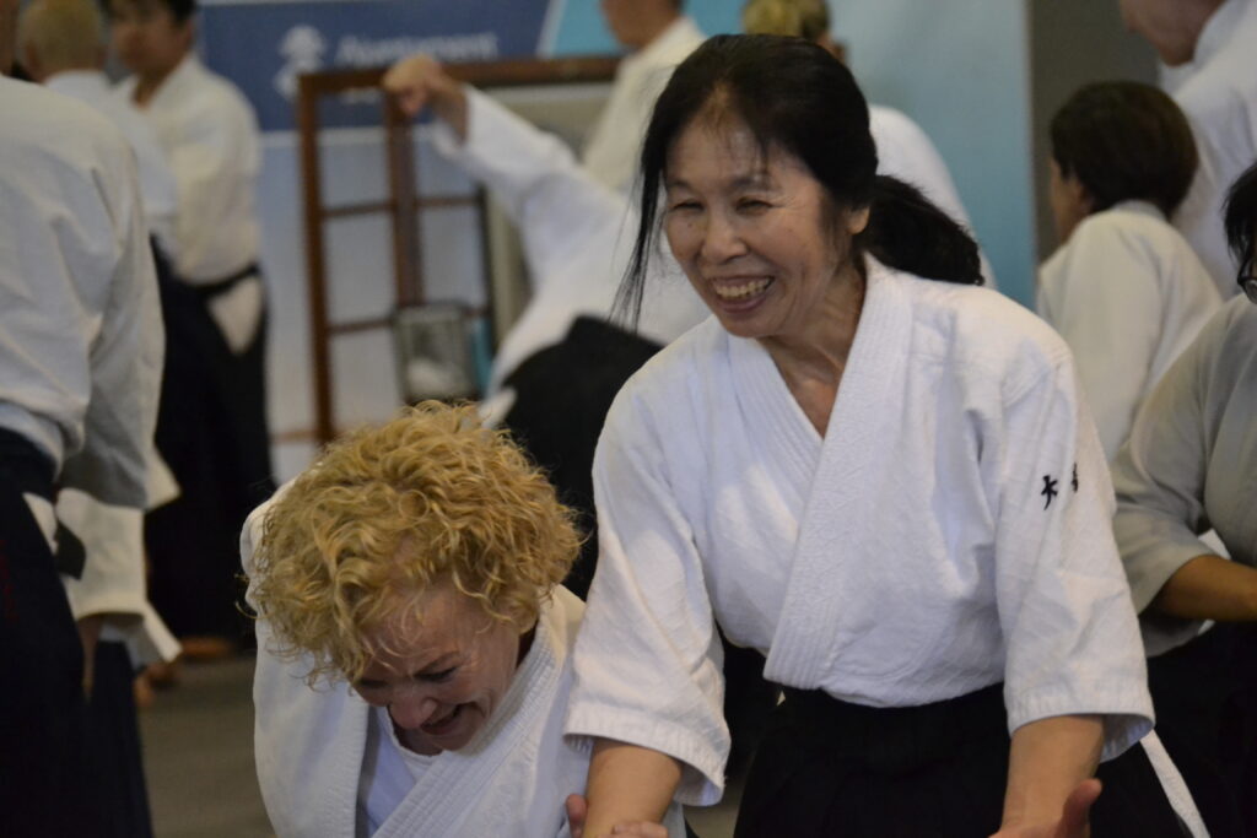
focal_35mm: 168
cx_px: 628
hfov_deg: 12.2
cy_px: 419
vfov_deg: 8.2
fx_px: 5866
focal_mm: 112
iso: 3200
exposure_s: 1/250
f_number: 4.8
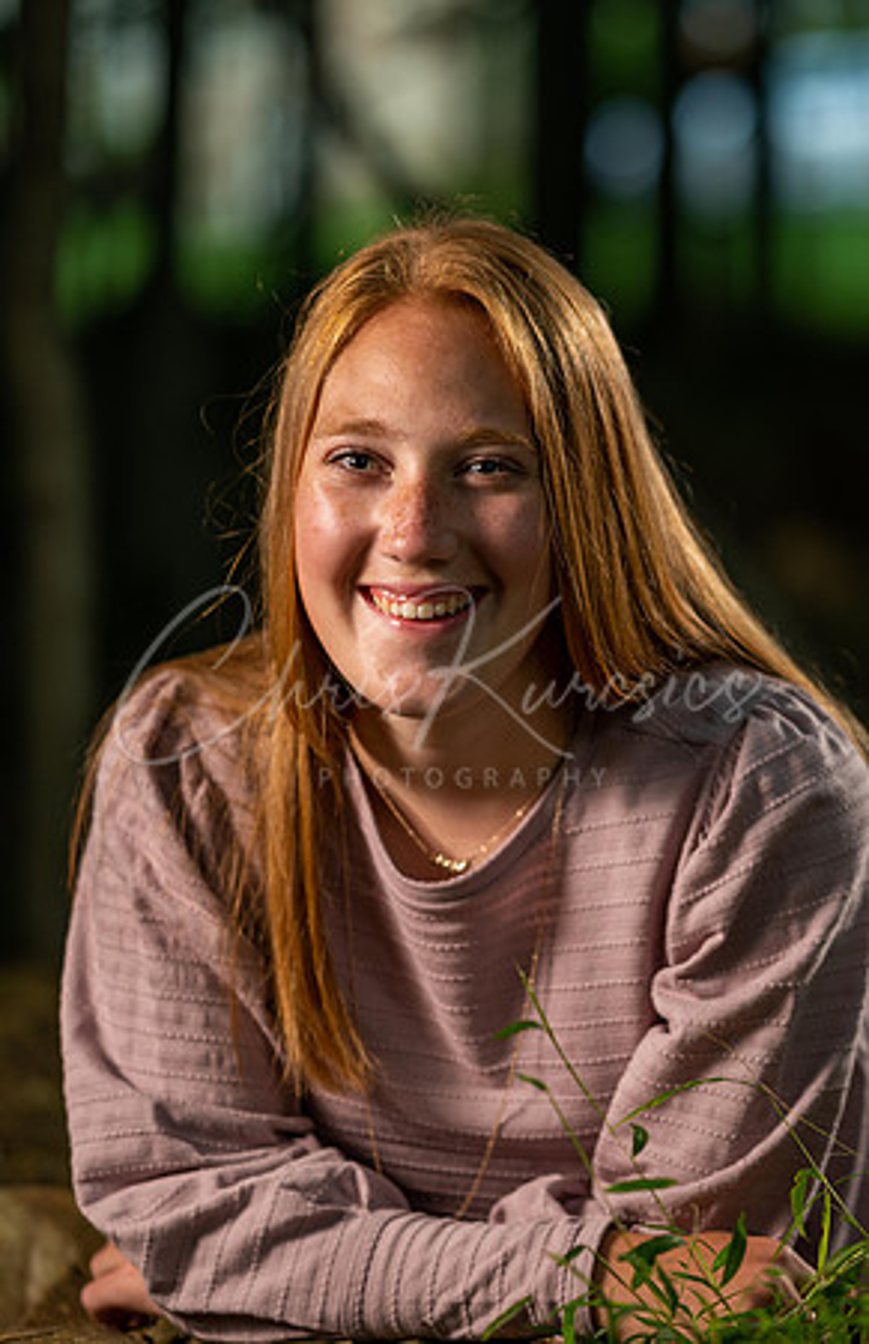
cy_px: 573
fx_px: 5465
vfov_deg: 14.0
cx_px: 808
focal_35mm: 148
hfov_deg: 9.0
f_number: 1.8
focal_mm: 85
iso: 80
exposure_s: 1/320
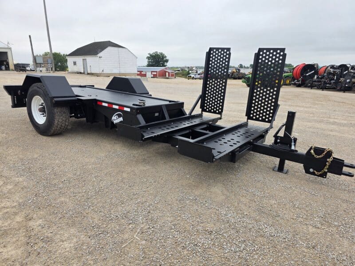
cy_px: 133
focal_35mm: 23
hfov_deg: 73.9
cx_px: 178
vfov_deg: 58.9
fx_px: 236
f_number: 1.7
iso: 32
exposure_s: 1/180
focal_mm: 6.3
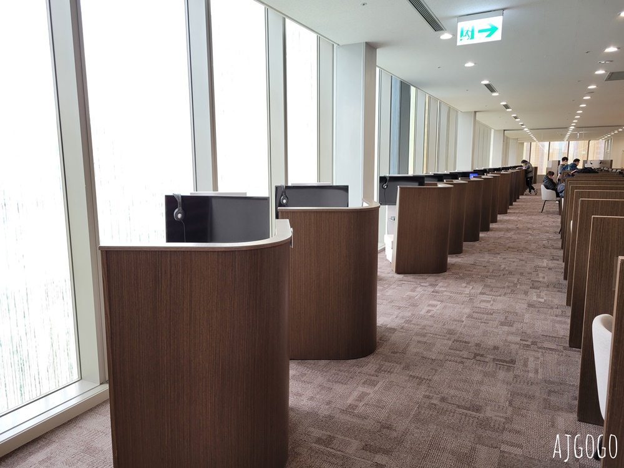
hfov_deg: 67.3
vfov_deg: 53.1
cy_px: 234
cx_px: 312
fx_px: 469
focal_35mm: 26
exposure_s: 1/120
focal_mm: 5.4
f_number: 1.8
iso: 160
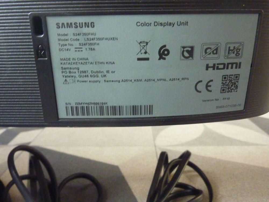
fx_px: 225
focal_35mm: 29
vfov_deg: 48.2
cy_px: 101
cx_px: 134
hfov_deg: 61.7
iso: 800
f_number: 3.4
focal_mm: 4.7
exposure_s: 1/13
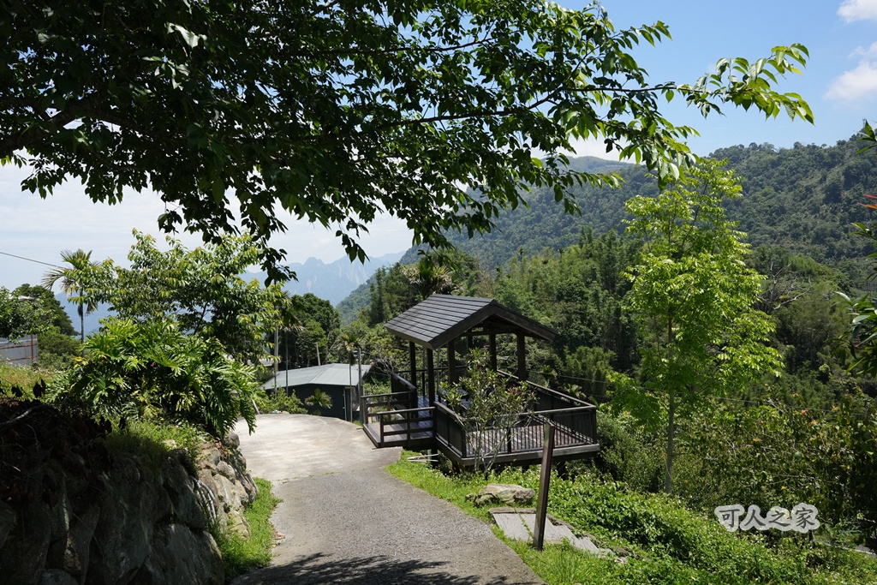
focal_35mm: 30
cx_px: 438
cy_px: 292
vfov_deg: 43.1
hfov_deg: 61.3
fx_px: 741
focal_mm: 30.4
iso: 1600
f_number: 9
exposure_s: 1/2500
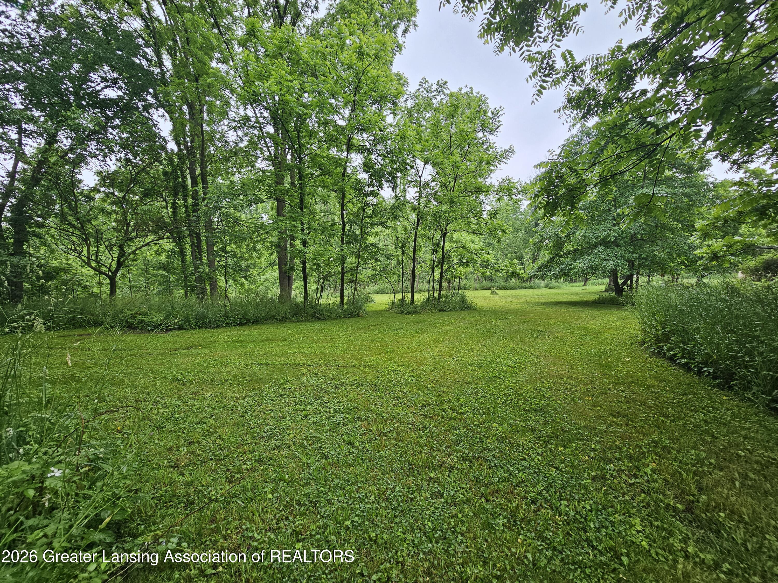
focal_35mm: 13
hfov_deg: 106.2
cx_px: 389
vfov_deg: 89.9
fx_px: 292
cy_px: 292
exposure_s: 1/244
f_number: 2.2
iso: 50
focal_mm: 2.2
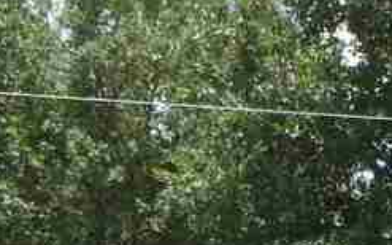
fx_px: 1644
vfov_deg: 8.3
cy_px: 393
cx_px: 425
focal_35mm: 154
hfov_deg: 13.3
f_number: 3.9
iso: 80
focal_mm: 5
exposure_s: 1/320
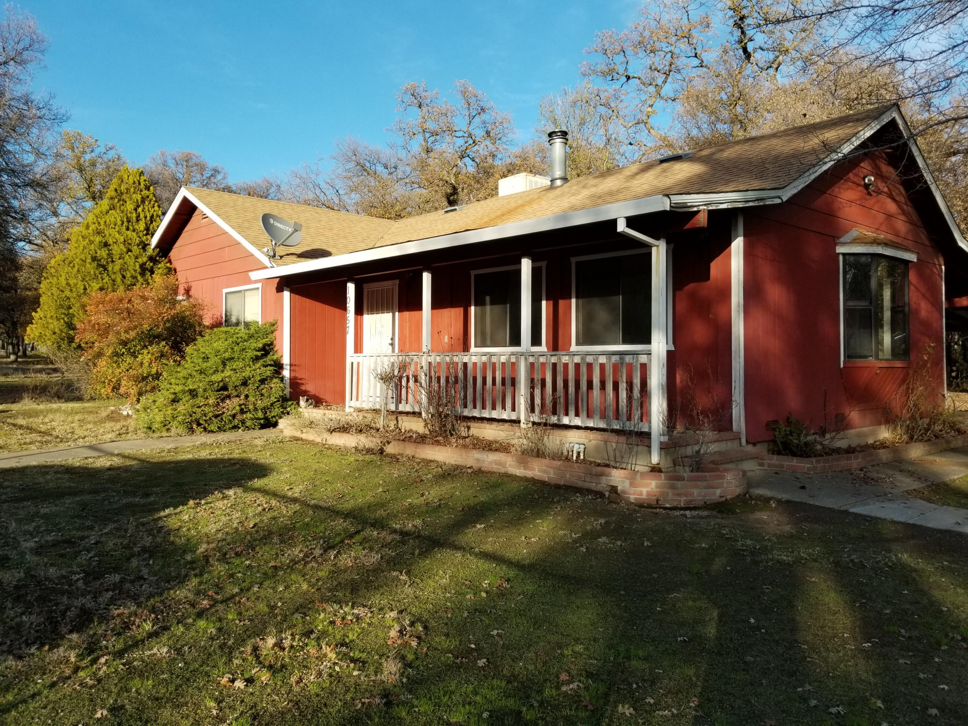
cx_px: 484
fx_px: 727
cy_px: 363
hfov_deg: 67.3
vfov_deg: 53.1
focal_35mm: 26
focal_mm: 4.25
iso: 50
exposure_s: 1/1244
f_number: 1.7
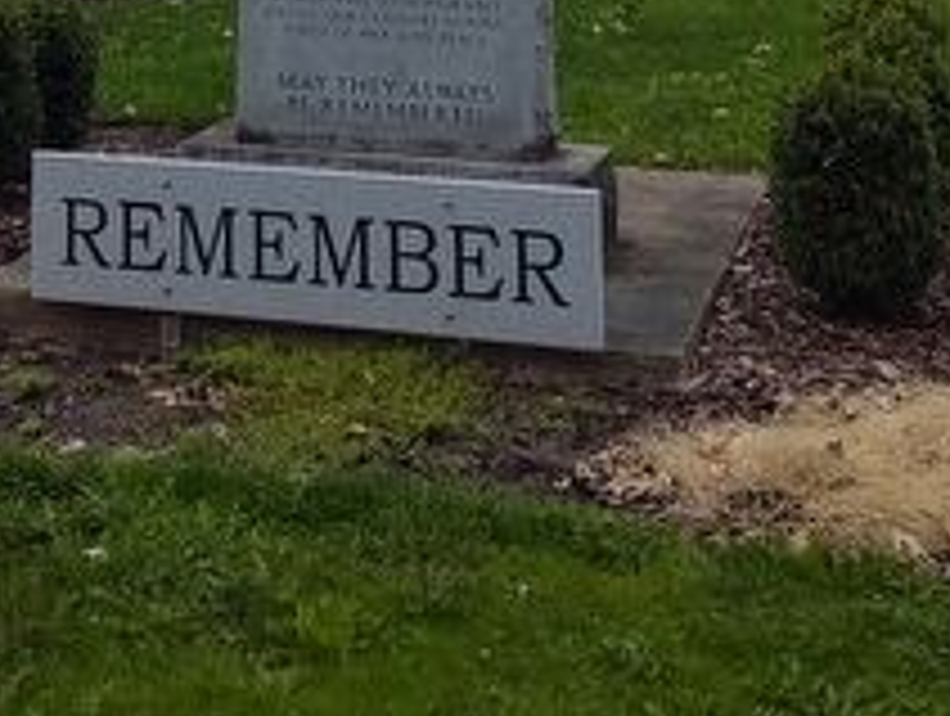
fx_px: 2392
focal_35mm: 87
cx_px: 176
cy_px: -594
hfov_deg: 22.1
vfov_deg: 14.8
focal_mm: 5.56
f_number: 1.8
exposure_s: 1/544
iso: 100
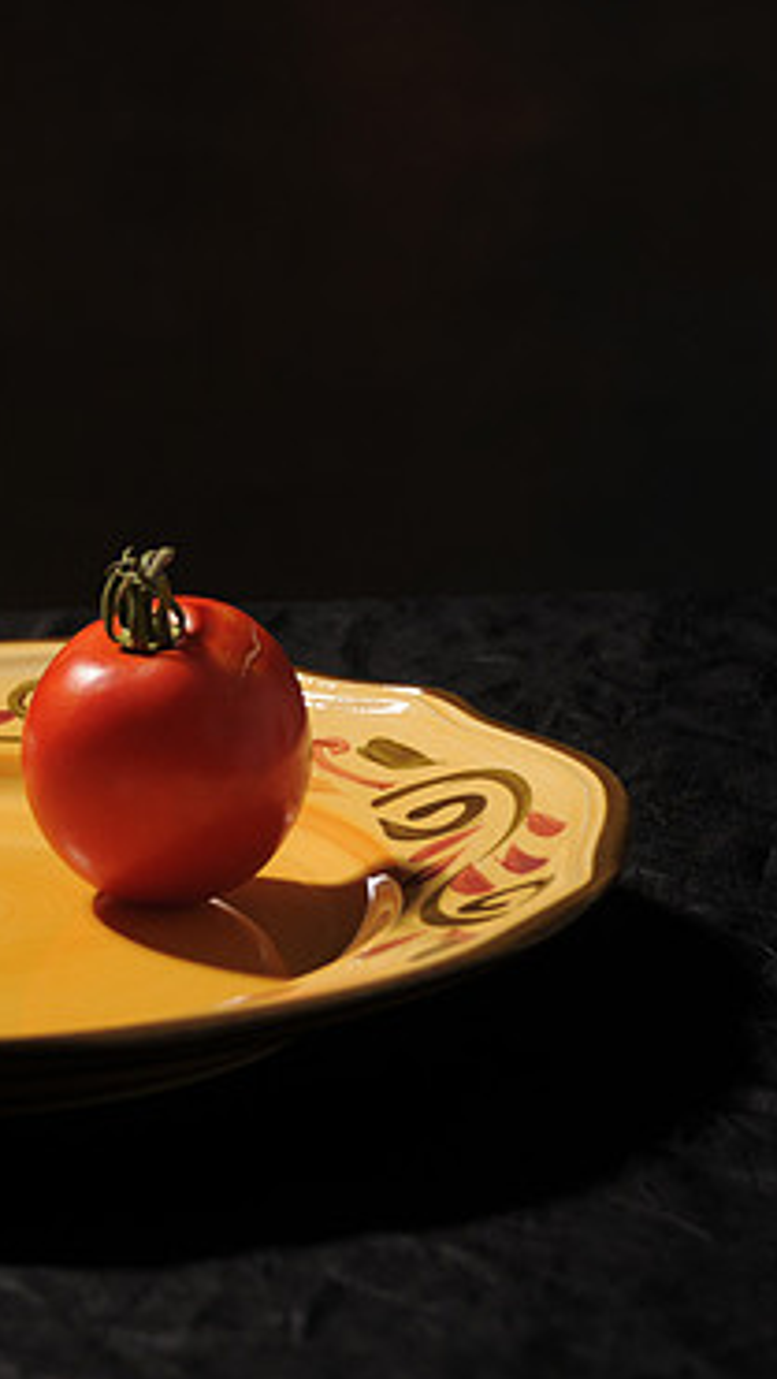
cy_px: 678
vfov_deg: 13.3
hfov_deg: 7.5
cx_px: -97
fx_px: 5927
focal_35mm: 162
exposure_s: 1/125
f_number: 5.6
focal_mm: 66
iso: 200
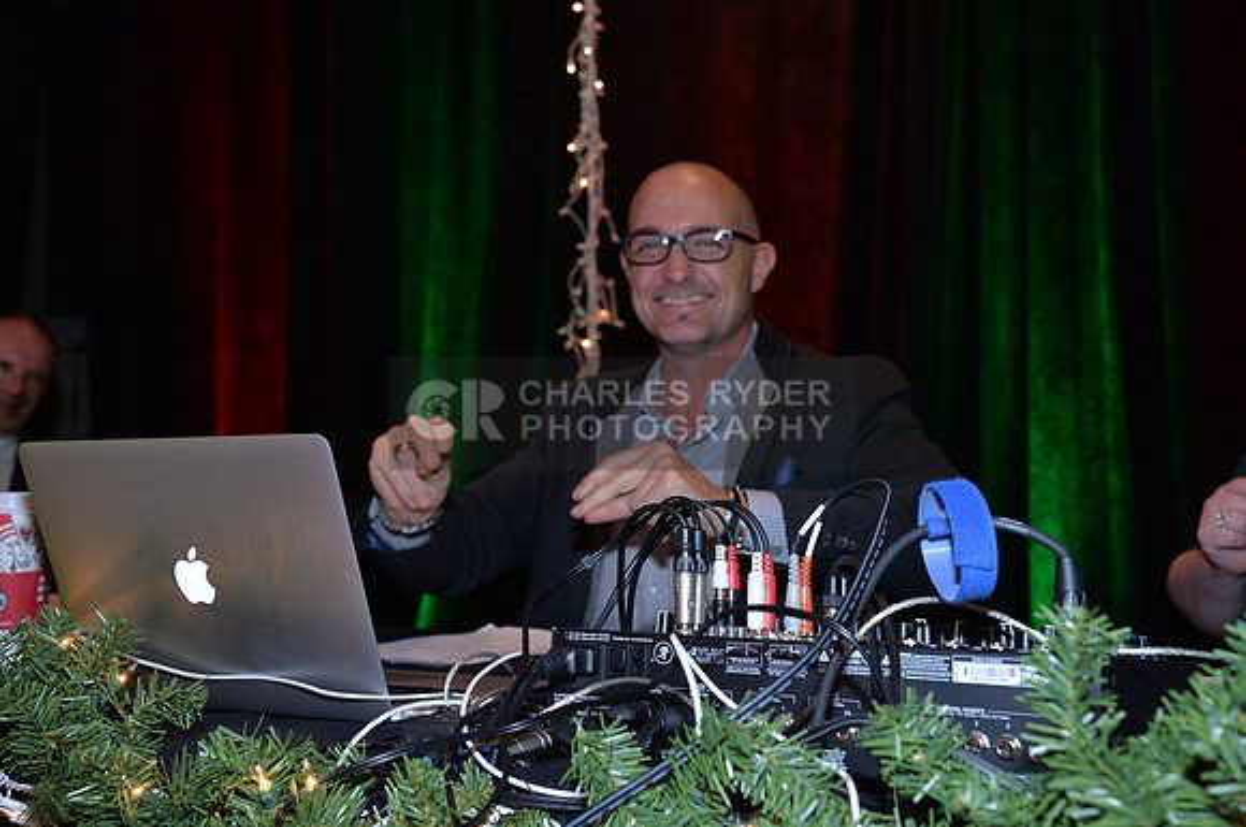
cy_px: 414
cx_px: 623
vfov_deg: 30.4
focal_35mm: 44
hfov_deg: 44.6
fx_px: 1521
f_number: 6.3
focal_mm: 44
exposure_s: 1/250
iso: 2500
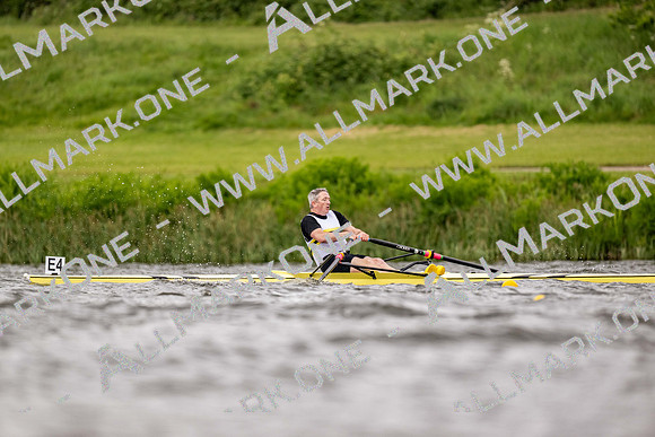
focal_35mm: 600
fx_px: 10919
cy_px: 218
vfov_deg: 2.3
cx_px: 328
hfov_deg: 3.4
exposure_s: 1/2500
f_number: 4
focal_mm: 600
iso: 800
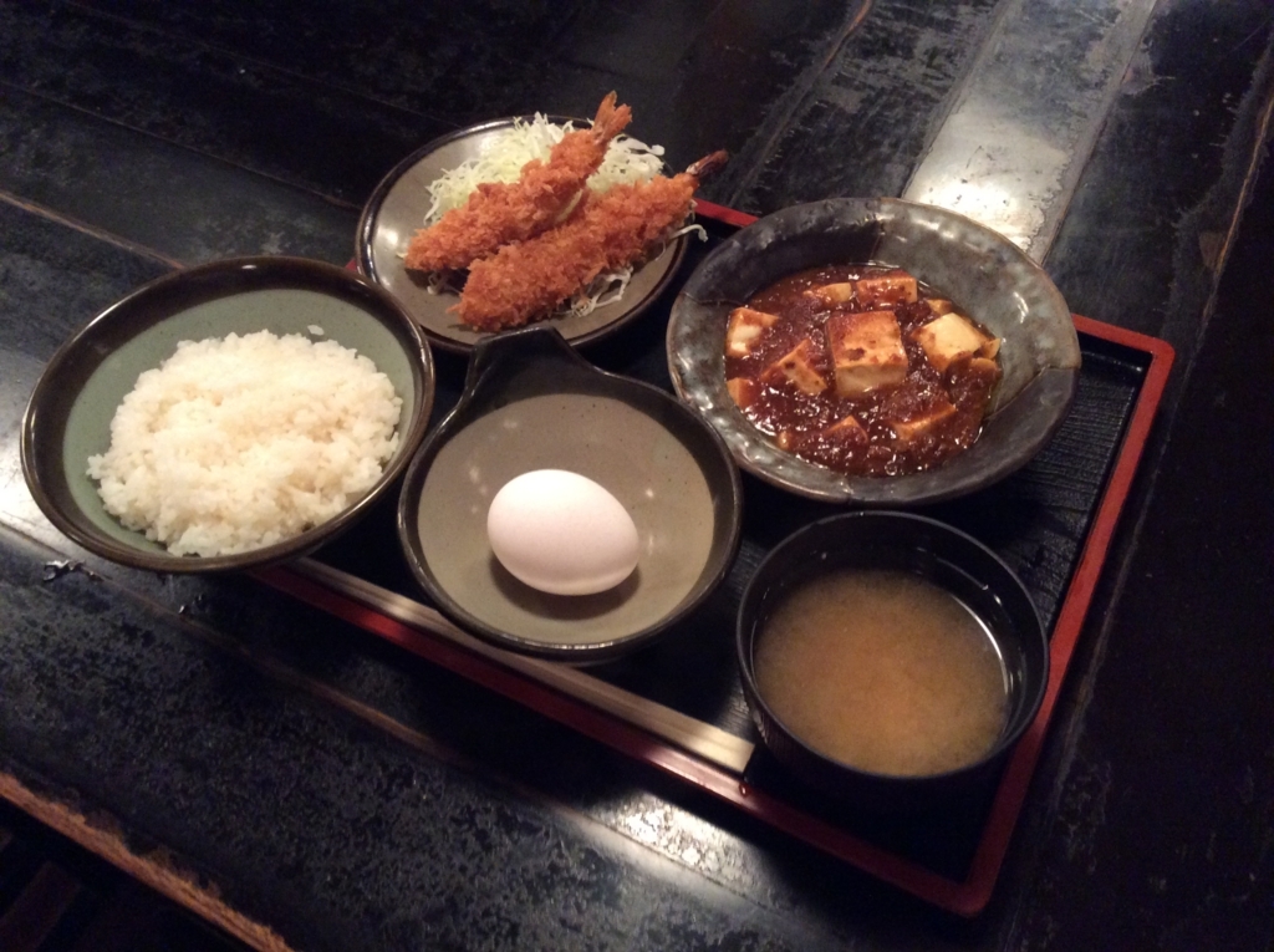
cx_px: 637
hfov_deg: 56.9
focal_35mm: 32
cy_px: 476
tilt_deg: -54.1
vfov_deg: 44.1
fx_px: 1176
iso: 320
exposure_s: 1/24
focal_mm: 3.3
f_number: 2.4
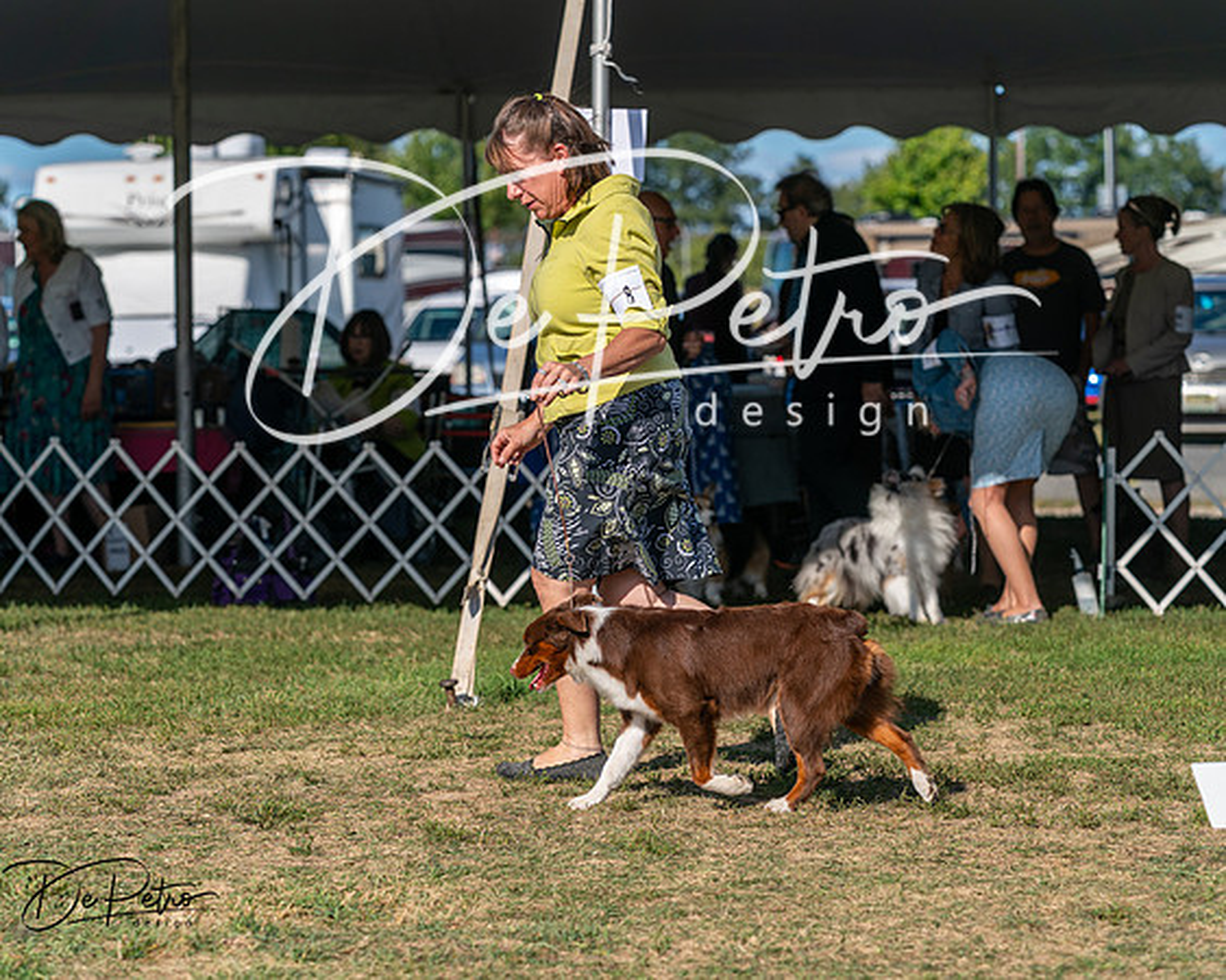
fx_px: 4453
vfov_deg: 12.6
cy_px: 490
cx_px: 613
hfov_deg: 15.7
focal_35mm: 123
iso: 100
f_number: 4.5
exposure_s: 1/1250
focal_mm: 109
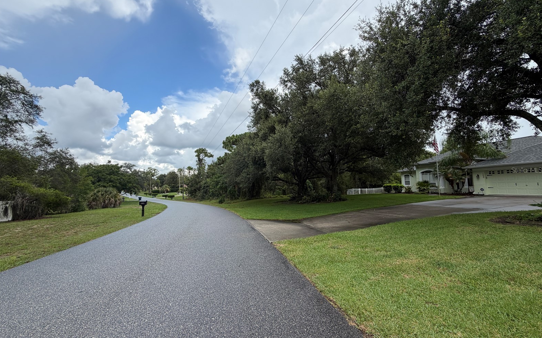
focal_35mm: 15
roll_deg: +0.2
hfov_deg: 101.5
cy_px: 170
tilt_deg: +4.8
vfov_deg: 74.8
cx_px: 270
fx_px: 222
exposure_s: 1/770
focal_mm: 2.22
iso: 40
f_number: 2.2
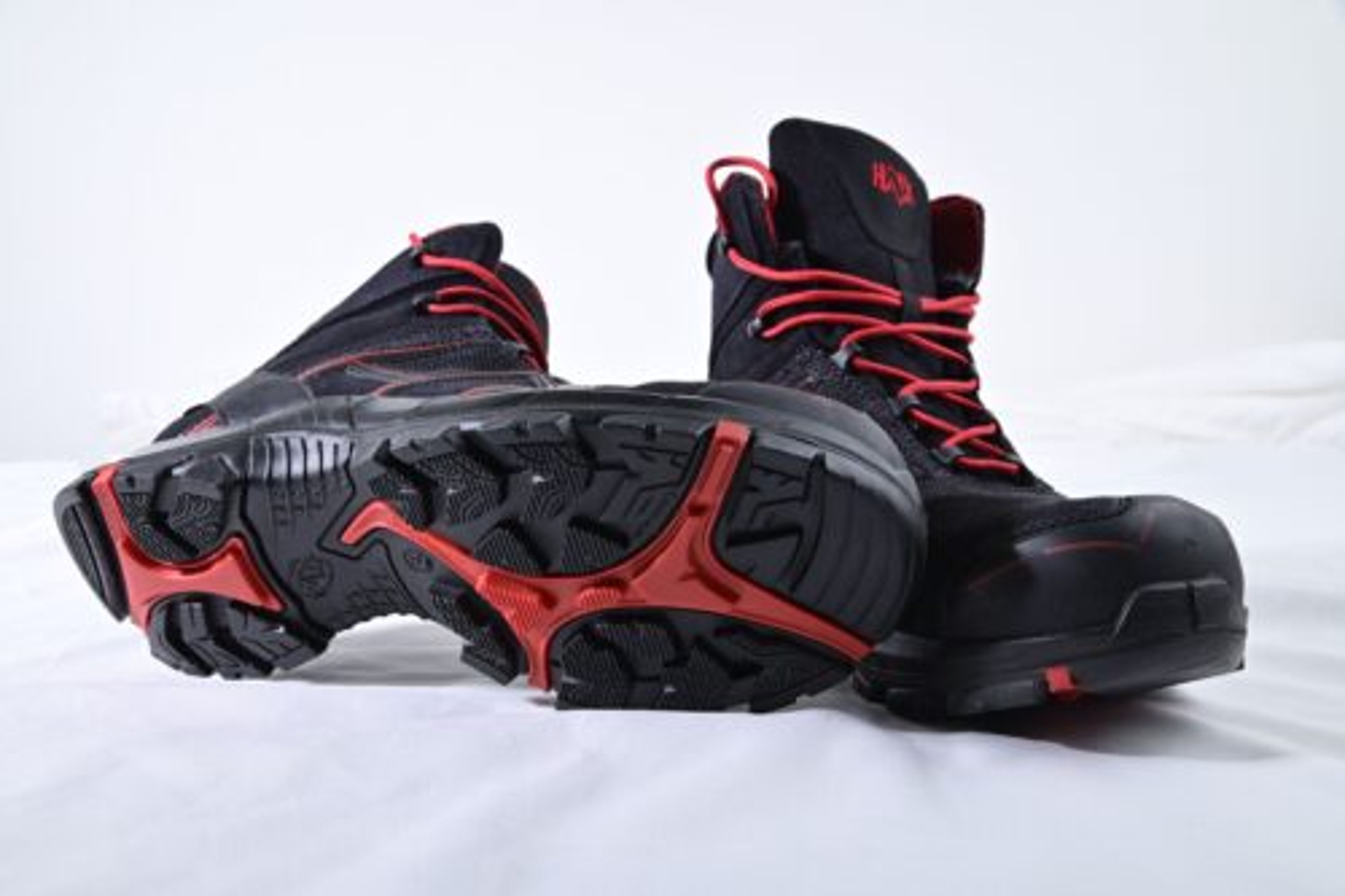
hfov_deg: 46.4
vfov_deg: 31.9
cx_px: 672
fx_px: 1569
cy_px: 448
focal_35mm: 42
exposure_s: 1/20
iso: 640
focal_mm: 42
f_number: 11
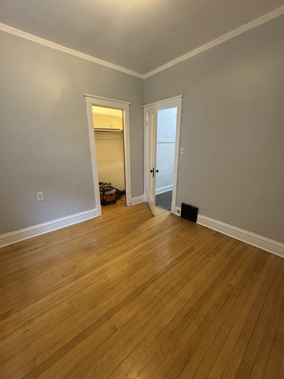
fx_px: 153
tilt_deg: -15.1
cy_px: 190
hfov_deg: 85.7
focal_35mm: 14
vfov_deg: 102.1
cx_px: 142
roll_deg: -0.6
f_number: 2.2
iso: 250
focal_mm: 2.22
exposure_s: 1/60
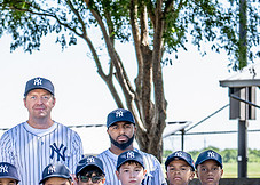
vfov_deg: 8.3
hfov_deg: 11.7
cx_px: 9
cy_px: 243
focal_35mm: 171
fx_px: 1262
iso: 100
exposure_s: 1/400
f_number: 2.8
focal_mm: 50
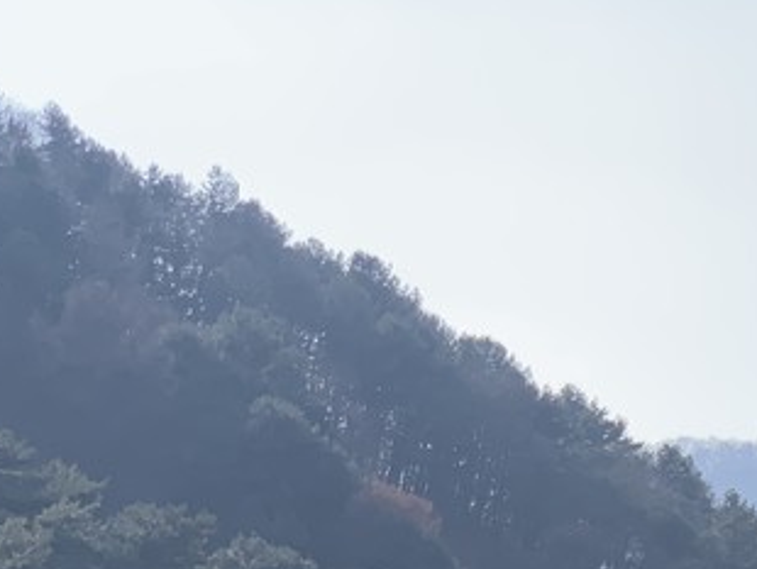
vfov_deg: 9.0
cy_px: 830
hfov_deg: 12.0
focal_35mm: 161
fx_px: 3524
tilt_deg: +2.4
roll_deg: +0.0
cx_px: 862
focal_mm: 6
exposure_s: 1/773
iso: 16
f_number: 2.4
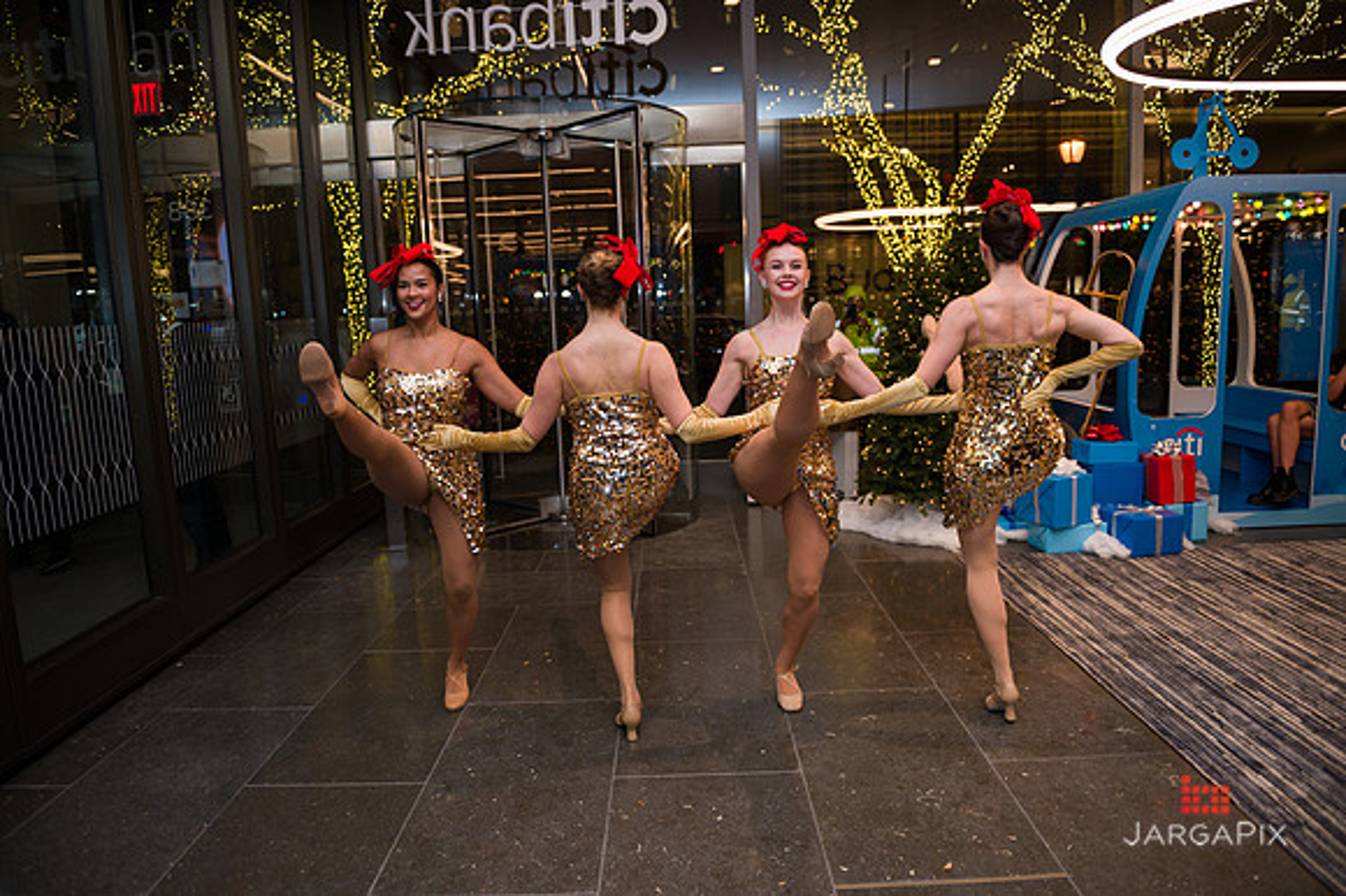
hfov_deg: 73.8
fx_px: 897
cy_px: 448
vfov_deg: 53.1
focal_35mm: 24
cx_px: 673
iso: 400
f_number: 3.2
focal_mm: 24
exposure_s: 1/200
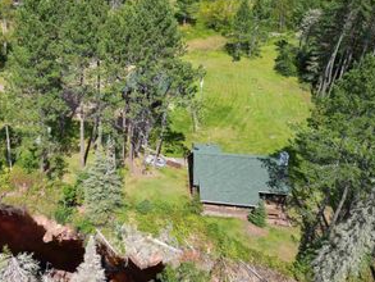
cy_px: 112
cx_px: 77
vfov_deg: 35.0
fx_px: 444
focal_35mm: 41
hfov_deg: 43.7
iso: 100
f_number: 1.7
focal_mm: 6.72
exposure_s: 1/180
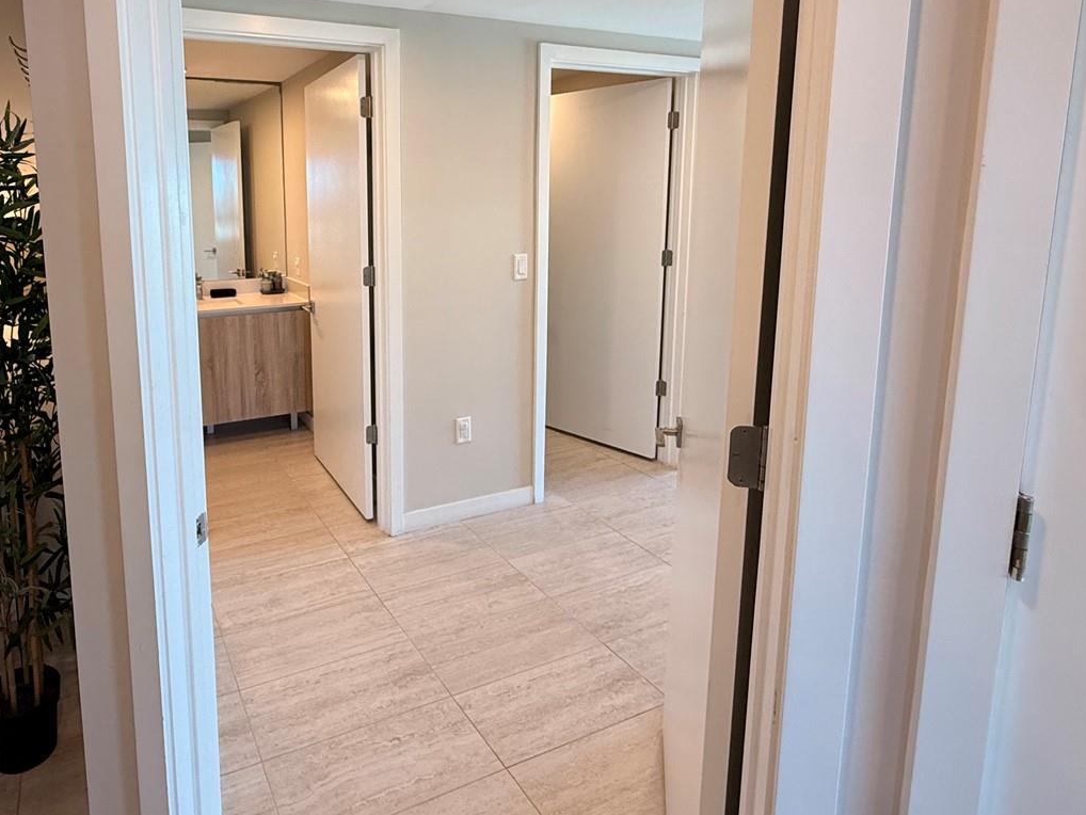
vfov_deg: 60.1
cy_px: 293
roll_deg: +0.5
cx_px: 390
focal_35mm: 22
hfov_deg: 74.7
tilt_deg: -7.5
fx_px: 690
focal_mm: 2.22
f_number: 2.2
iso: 160
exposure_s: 1/120
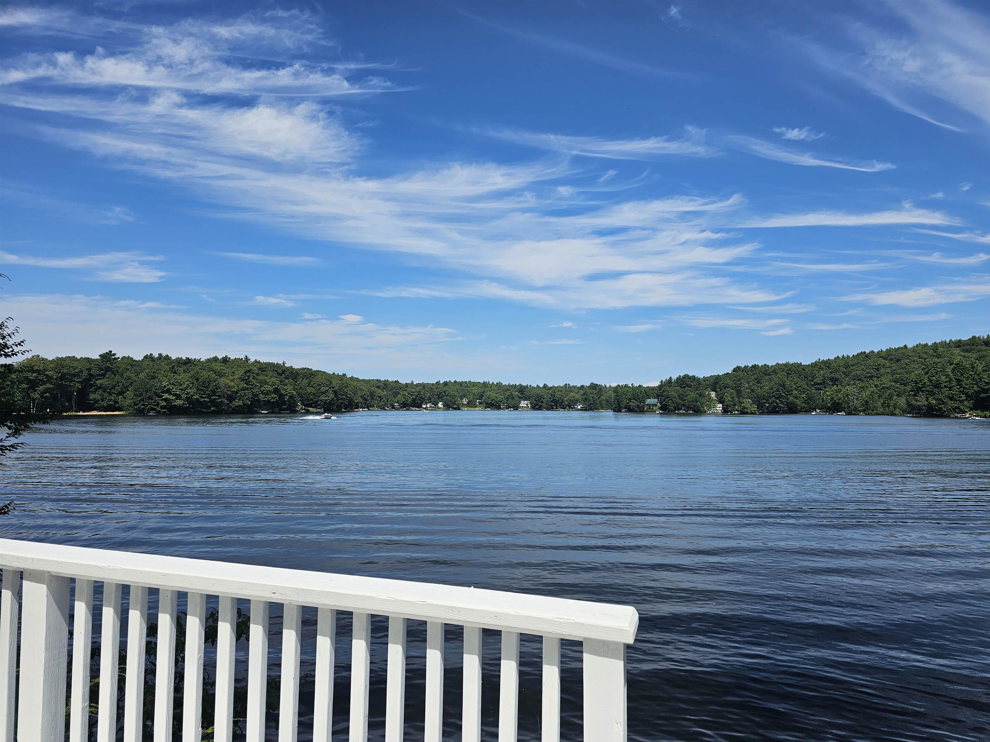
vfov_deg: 58.9
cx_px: 495
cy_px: 371
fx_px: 658
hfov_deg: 73.9
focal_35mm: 23
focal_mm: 6.3
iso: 10
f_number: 1.7
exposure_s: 1/1154
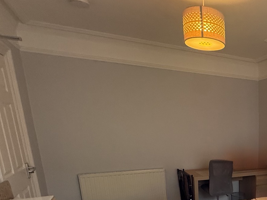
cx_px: 271
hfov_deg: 46.7
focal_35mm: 32
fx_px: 247
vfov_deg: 40.5
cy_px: 184
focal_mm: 2.22
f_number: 2.2
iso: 400
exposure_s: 1/85
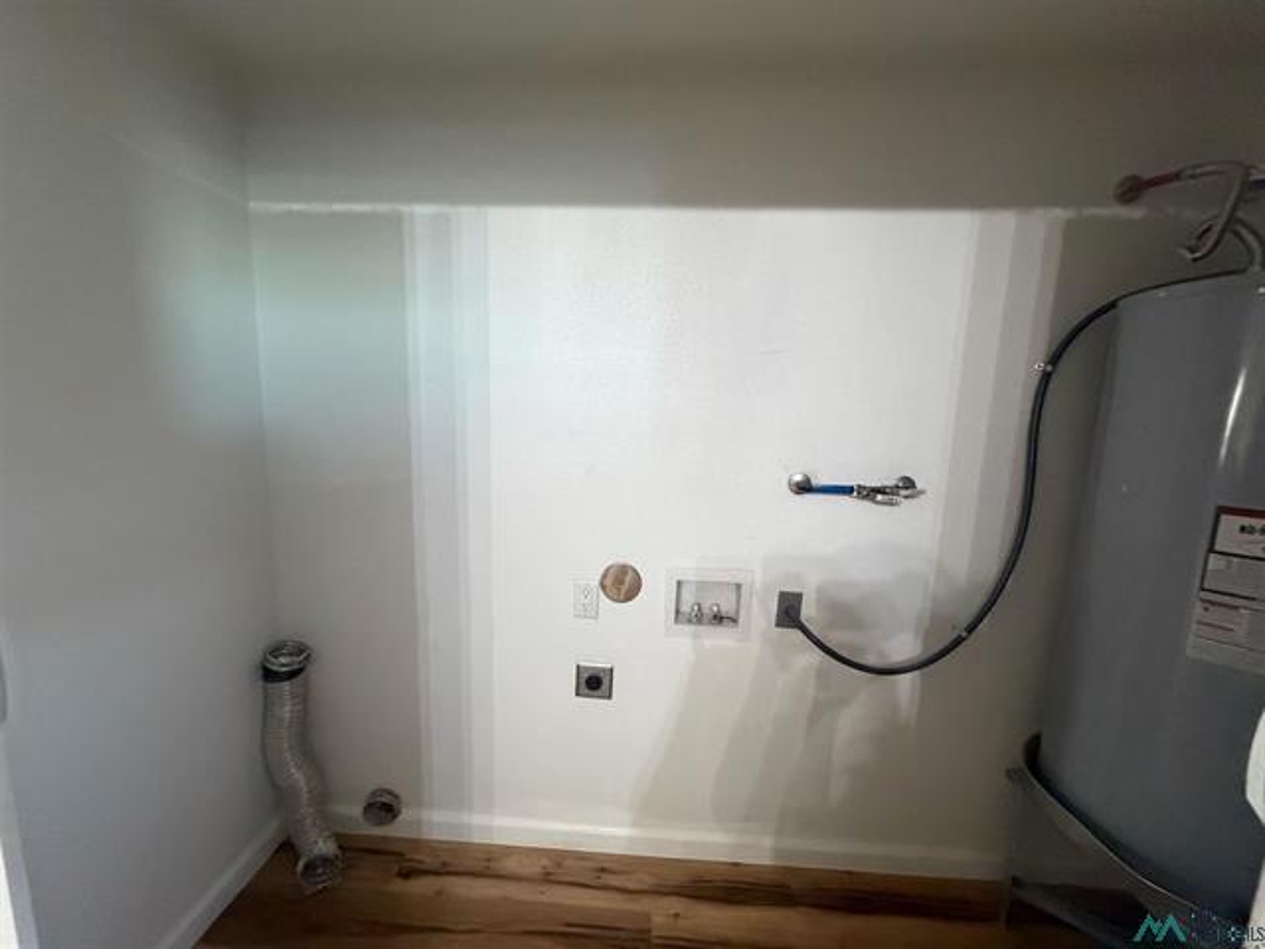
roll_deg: -1.5
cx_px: 632
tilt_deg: -8.6
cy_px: 474
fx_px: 512
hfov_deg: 102.1
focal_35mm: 14
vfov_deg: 85.7
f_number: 2.2
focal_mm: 2.22
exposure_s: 1/60
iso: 800
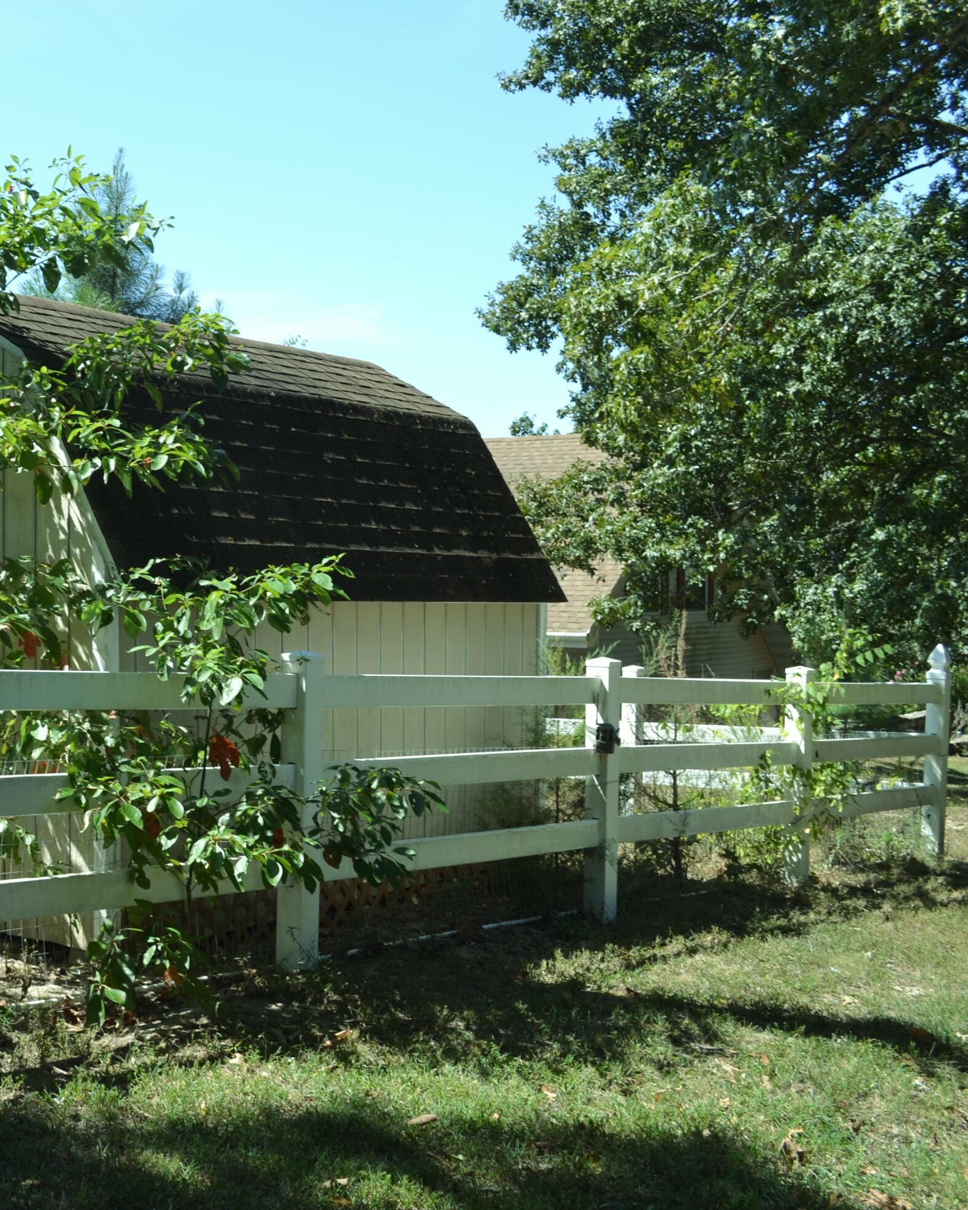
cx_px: 76
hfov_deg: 32.9
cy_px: 612
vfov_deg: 42.9
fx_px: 1540
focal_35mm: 43
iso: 100
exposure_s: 1/160
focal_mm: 20
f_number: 6.3
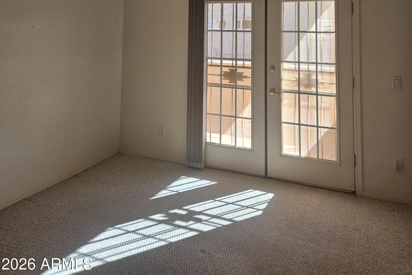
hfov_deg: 58.7
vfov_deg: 37.6
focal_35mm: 32
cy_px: 14
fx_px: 366
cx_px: 206
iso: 80
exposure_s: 1/120
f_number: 1.8
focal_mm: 5.4
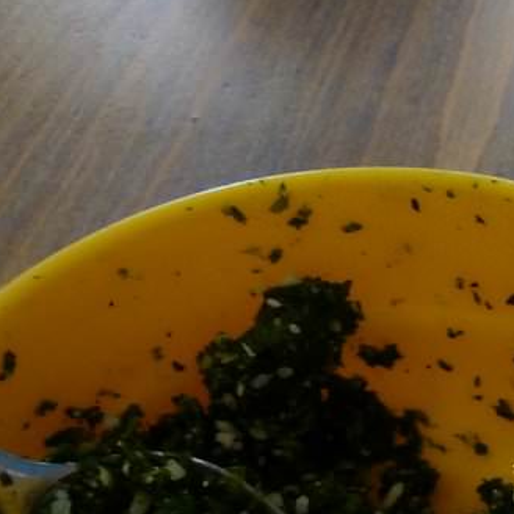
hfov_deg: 21.4
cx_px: 747
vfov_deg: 23.4
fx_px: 1159
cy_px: 569
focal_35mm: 69
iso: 320
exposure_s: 1/30
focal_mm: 4.1
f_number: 3.3
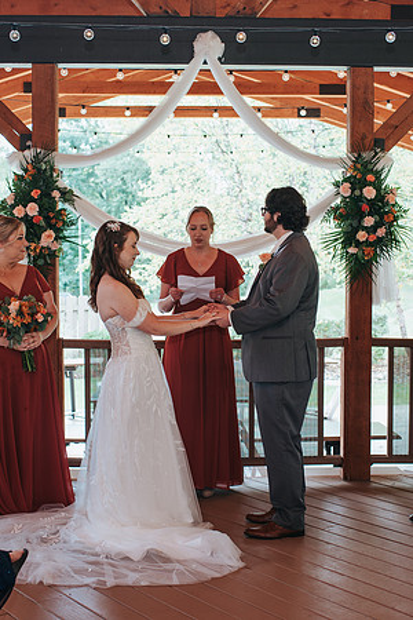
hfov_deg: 25.3
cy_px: 310
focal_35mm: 53
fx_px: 919
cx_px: 211
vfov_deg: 37.2
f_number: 3.2
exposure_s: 1/125
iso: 180
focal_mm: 35
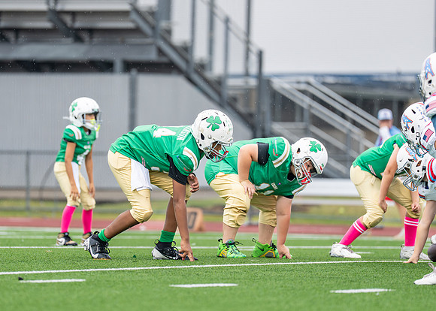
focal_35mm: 343
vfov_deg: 4.2
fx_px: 4245
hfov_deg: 5.9
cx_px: 169
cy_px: 155
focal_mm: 200
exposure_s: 1/1000
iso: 500
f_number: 2.8
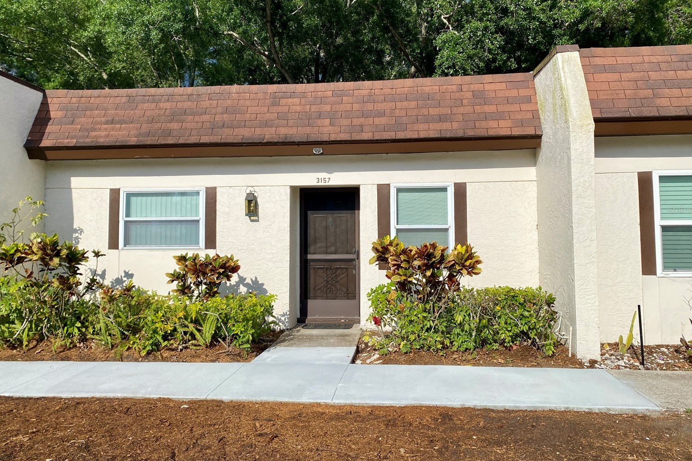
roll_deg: +0.3
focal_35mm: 28
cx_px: 352
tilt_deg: +3.7
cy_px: 209
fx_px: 538
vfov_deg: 46.3
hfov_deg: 65.5
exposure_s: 1/5495
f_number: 1.8
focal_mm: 4.25
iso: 32
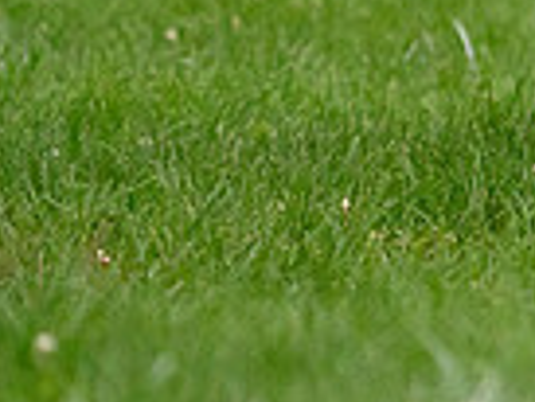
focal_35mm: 1114
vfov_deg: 1.3
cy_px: -205
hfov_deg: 1.8
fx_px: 17232
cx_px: 941
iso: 6400
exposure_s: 1/1600
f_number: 5.6
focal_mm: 273
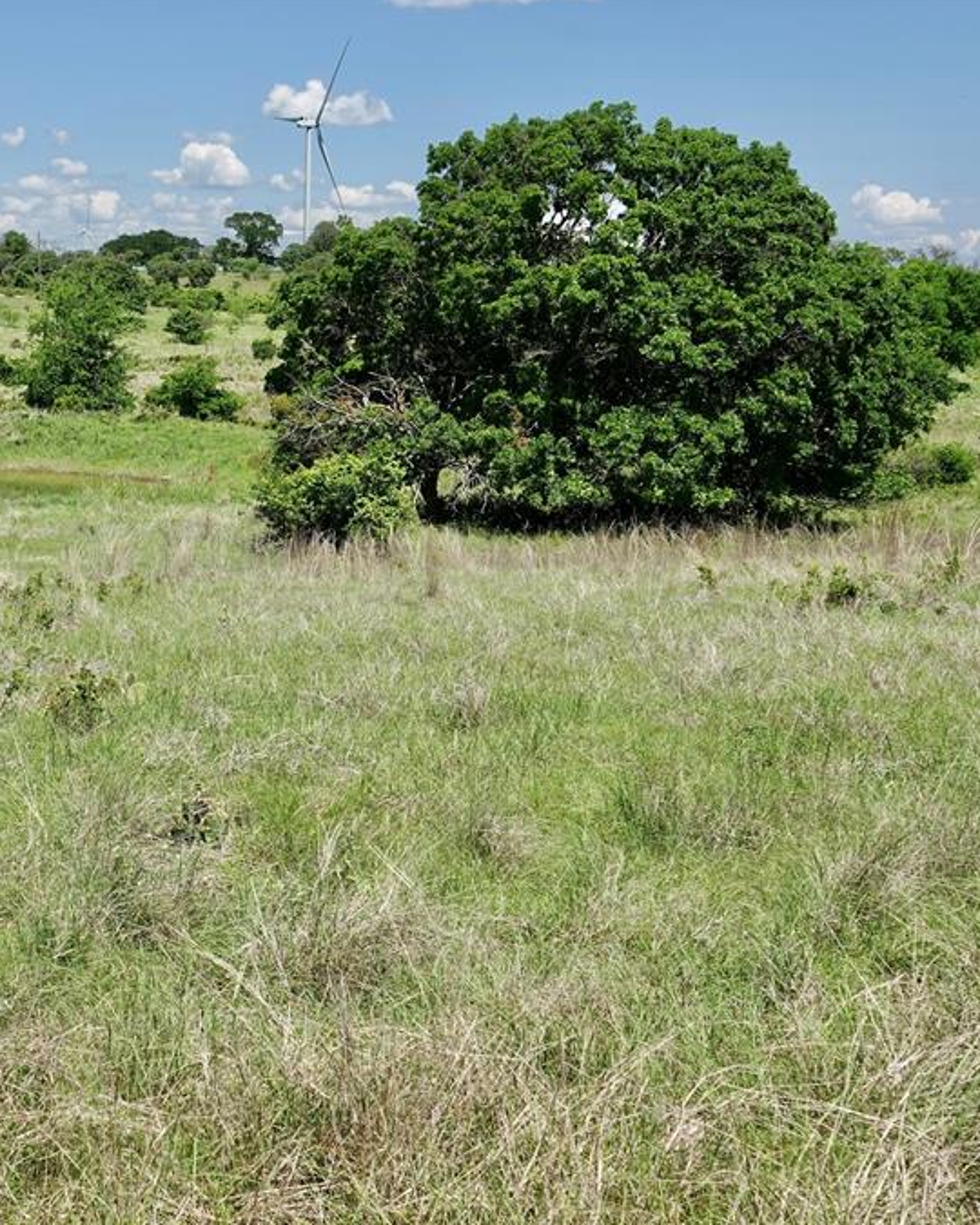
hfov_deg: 31.0
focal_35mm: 47
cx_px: 143
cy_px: 610
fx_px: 1704
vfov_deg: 39.5
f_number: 4
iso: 100
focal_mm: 12.04
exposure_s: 1/800
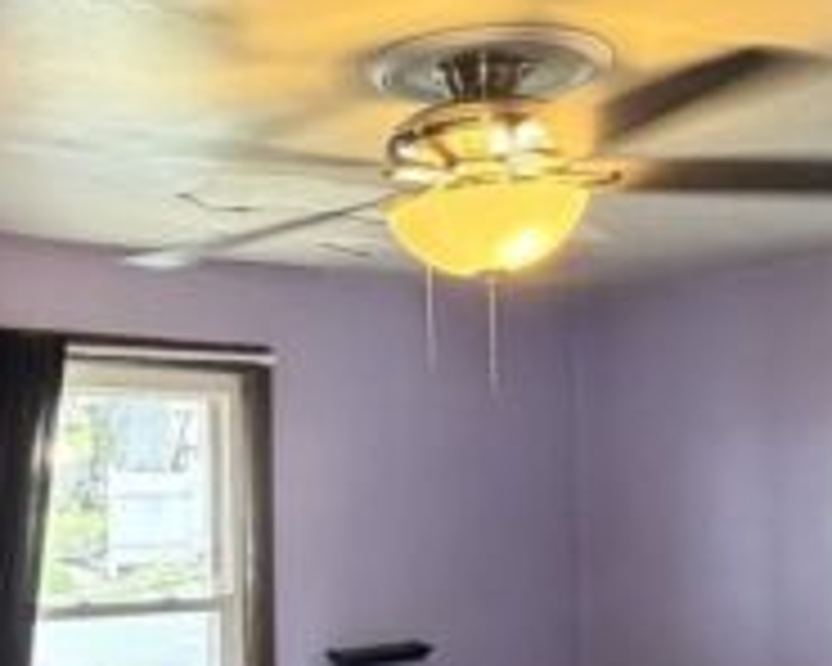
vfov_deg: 25.5
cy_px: 500
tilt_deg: +2.9
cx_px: 234
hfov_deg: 31.5
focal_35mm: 59
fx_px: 1453
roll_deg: +2.1
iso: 400
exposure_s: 1/60
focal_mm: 2.22
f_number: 2.2
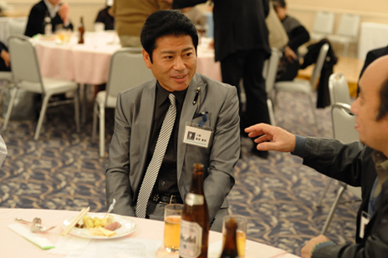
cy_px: 128
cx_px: 187
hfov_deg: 29.3
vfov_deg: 19.7
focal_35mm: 69
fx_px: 743
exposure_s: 1/100
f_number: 2.8
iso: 1800
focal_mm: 50
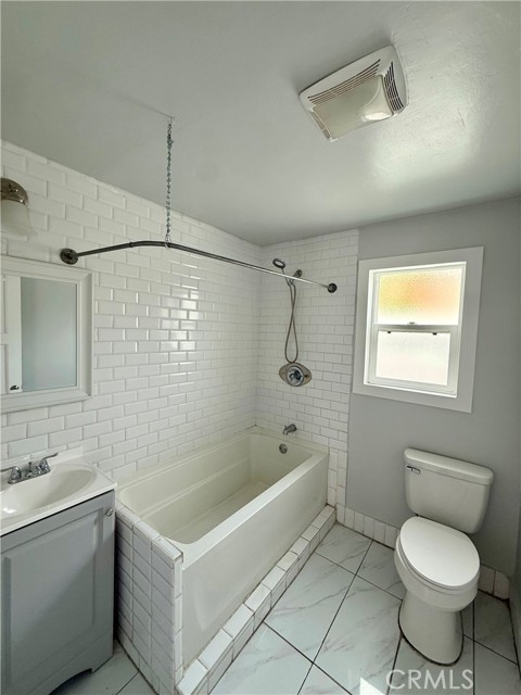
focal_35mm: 14
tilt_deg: -3.1
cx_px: 260
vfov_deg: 102.1
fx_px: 281
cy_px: 348
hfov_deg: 85.7
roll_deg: -1.9
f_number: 2.2
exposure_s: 1/99
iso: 160
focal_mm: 2.22
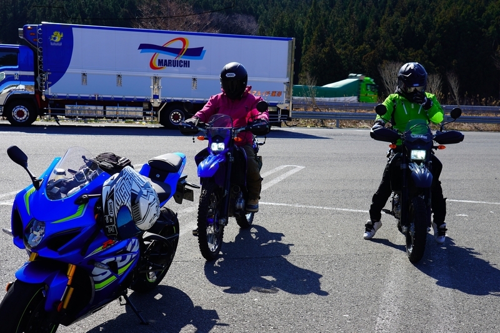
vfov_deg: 38.9
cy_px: 166
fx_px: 472
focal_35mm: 34
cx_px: 250
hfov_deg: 55.8
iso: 100
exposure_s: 1/125
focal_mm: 34
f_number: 7.1
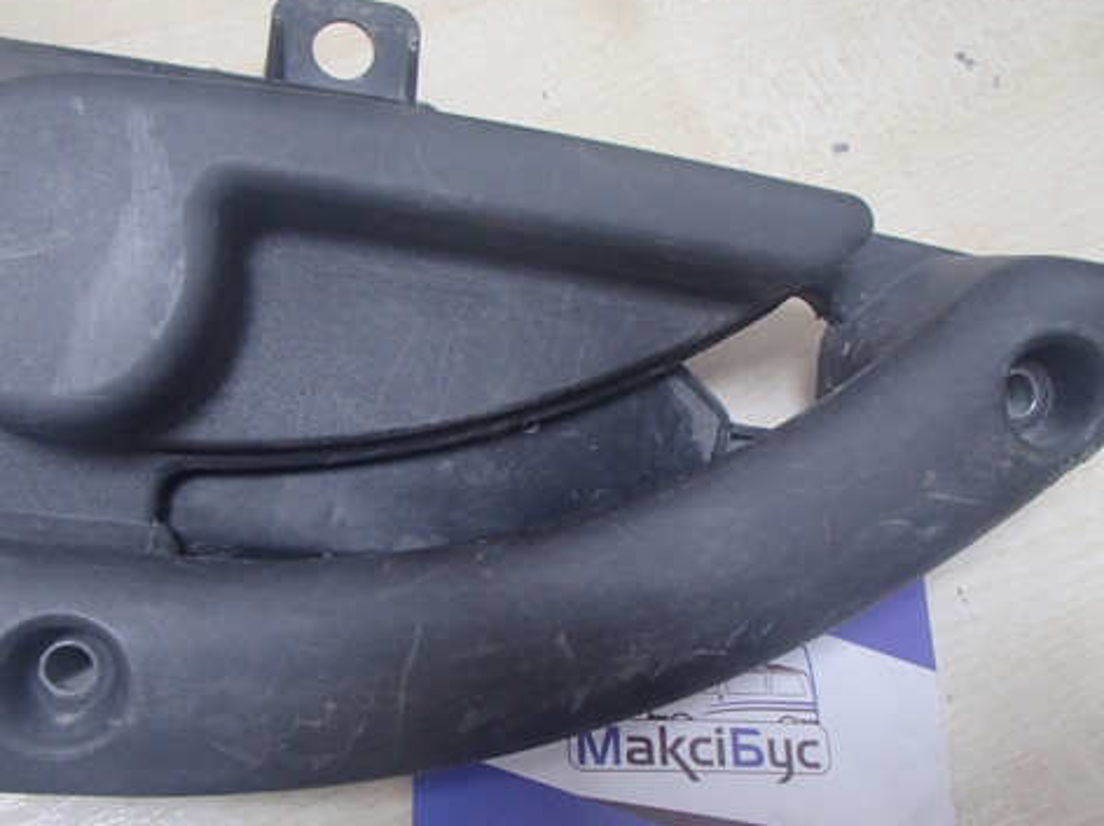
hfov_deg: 48.8
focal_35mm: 38
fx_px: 1211
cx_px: 449
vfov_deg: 37.5
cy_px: 488
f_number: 3.9
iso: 400
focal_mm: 5
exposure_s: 1/20
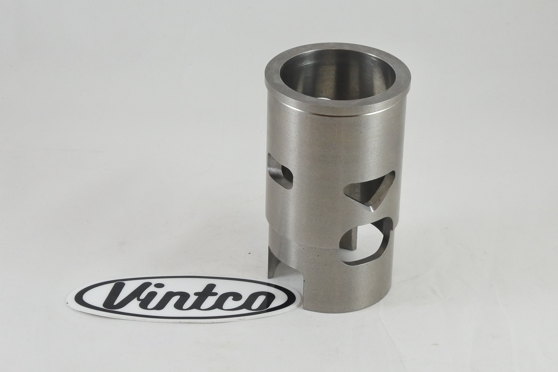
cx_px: 279
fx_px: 883
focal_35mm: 57
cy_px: 186
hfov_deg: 35.1
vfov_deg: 23.8
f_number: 4.8
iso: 450
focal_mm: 21.4
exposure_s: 1/125
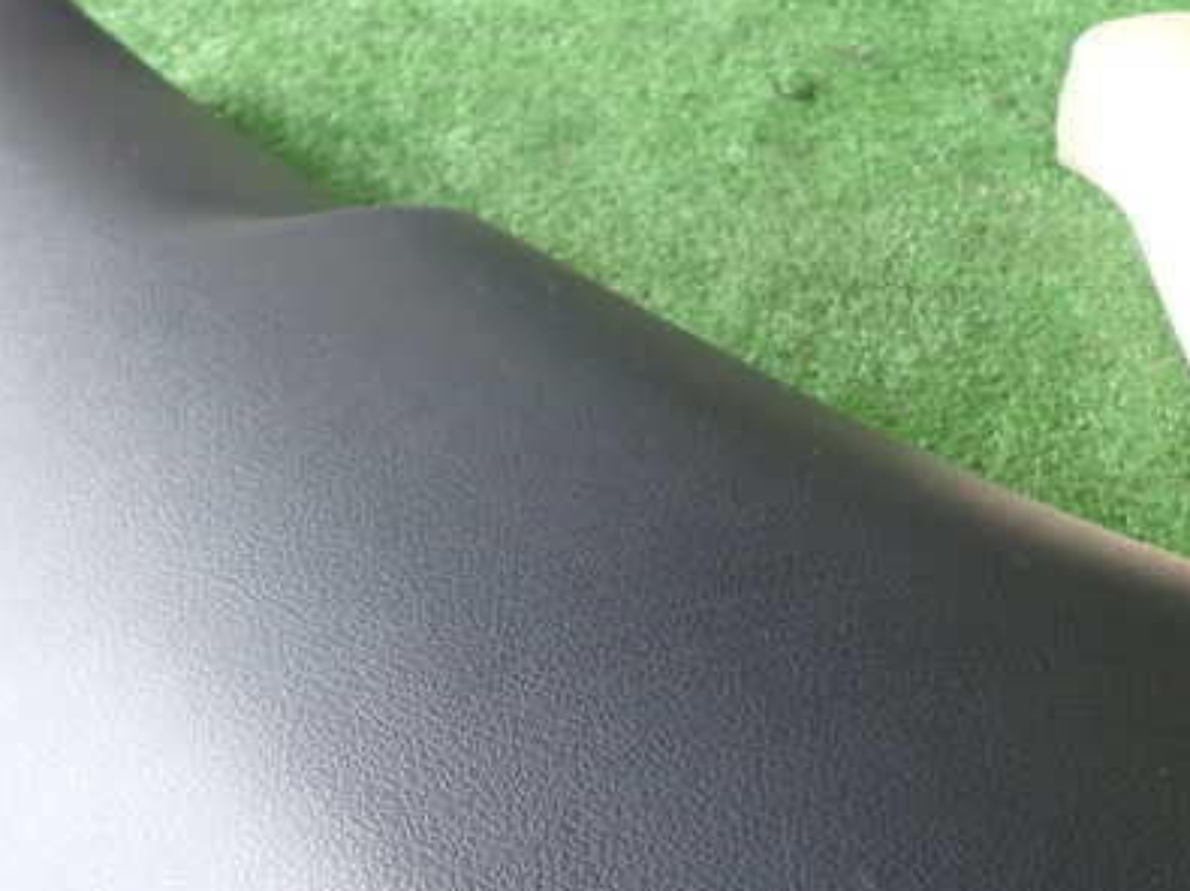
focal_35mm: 38
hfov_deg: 48.7
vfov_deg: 37.5
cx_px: 705
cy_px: 554
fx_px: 1306
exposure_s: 1/50
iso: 200
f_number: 2
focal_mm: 4.5
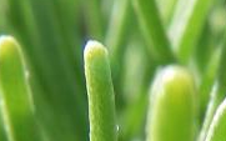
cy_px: 220
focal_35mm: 178
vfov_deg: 7.2
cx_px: 233
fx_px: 1096
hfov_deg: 11.6
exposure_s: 1/80
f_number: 6.6
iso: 64
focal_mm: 6.3
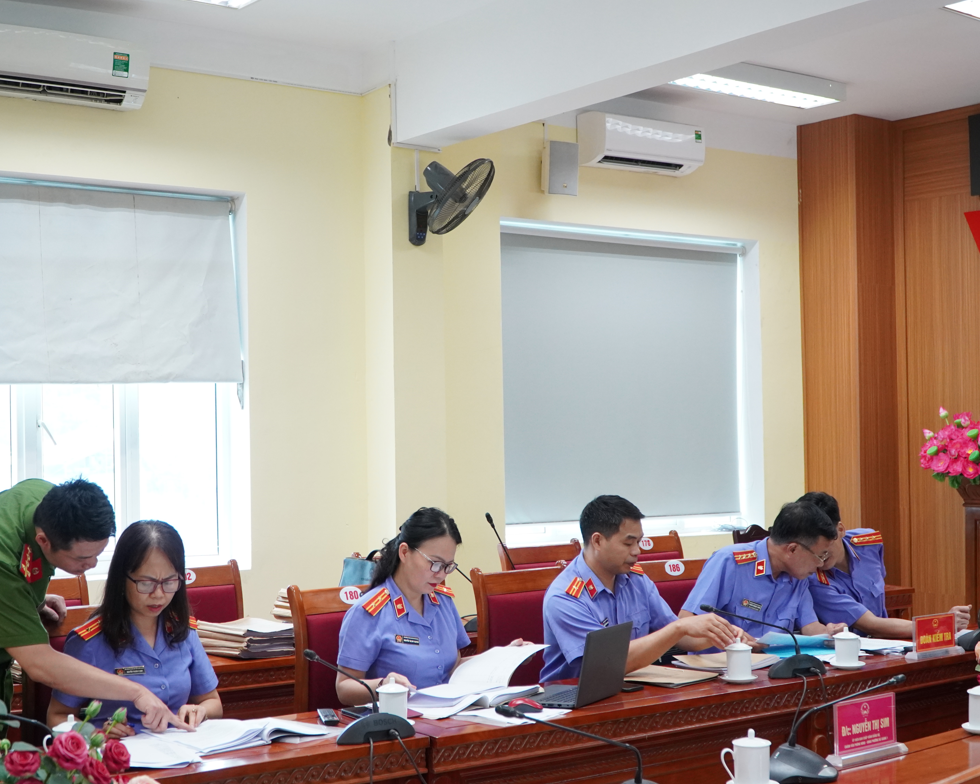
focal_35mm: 44
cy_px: 392
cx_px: 462
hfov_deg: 42.0
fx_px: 1276
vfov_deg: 34.2
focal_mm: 26
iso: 2000
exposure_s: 1/160
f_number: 4
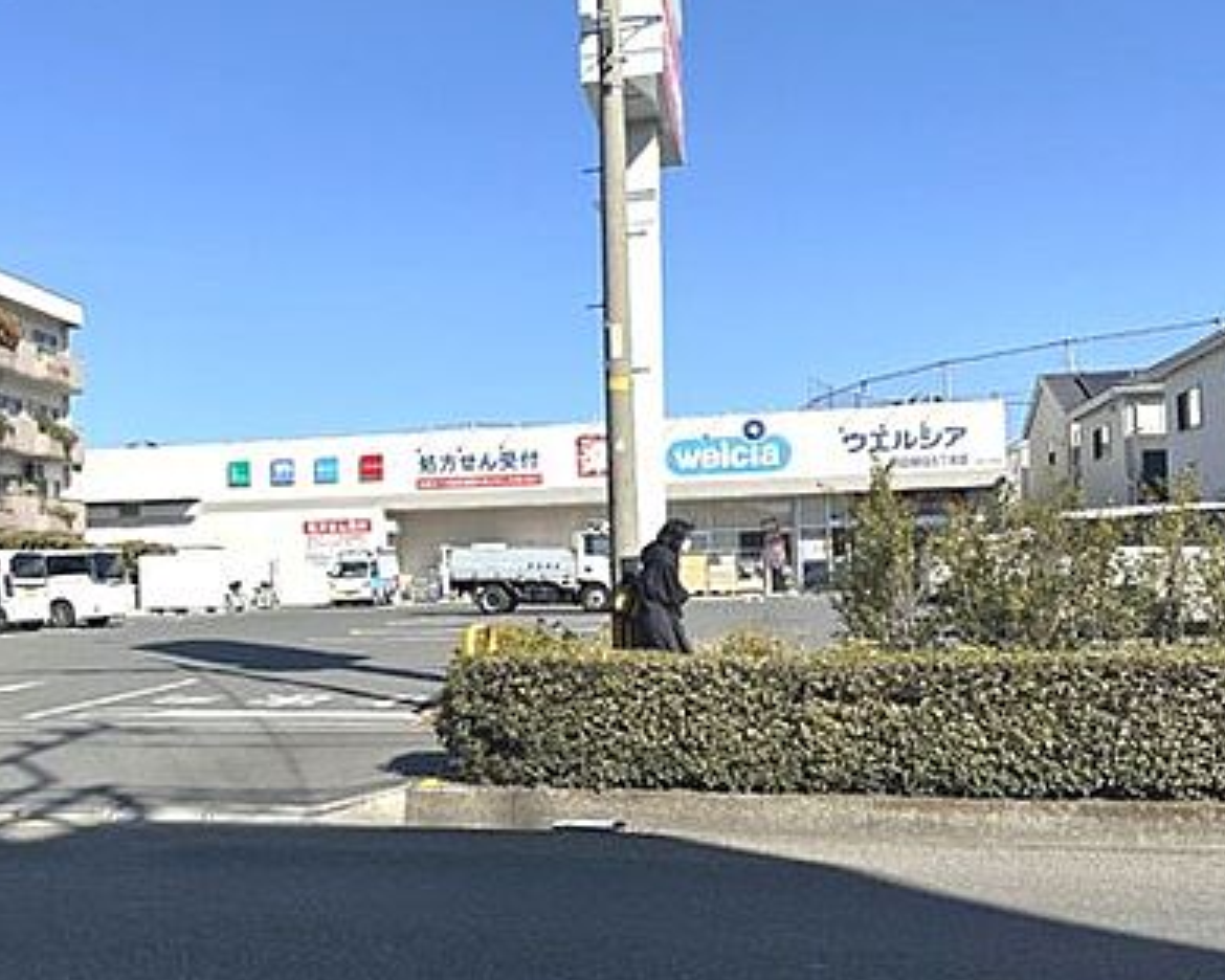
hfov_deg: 49.4
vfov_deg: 41.1
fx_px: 1305
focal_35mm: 36
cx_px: 408
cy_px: 540
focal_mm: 6.86
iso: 80
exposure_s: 1/5848
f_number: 1.78
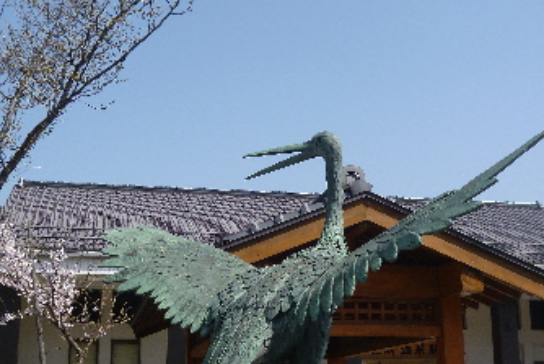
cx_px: 254
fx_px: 847
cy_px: 151
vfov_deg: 24.2
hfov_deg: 35.6
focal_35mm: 56
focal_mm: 6.4
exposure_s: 1/125
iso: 100
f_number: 9
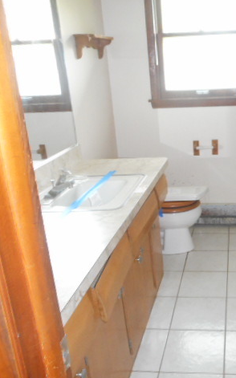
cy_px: 191
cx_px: 204
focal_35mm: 36
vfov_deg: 54.0
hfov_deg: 33.8
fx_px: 371
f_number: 3.7
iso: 400
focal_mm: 4.5
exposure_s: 1/25
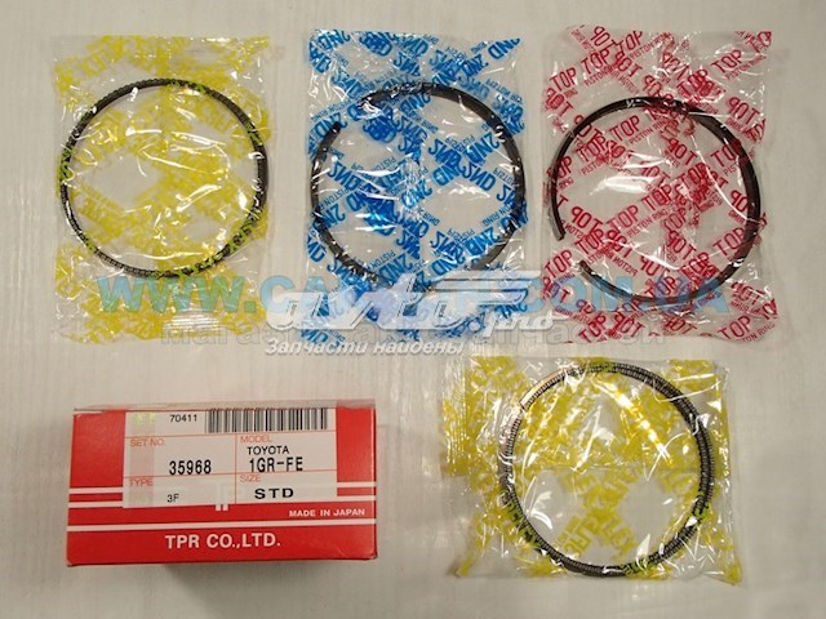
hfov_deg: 50.1
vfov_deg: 38.7
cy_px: 310
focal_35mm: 37
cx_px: 413
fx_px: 883
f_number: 4.7
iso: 320
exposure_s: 1/160
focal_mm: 6.64
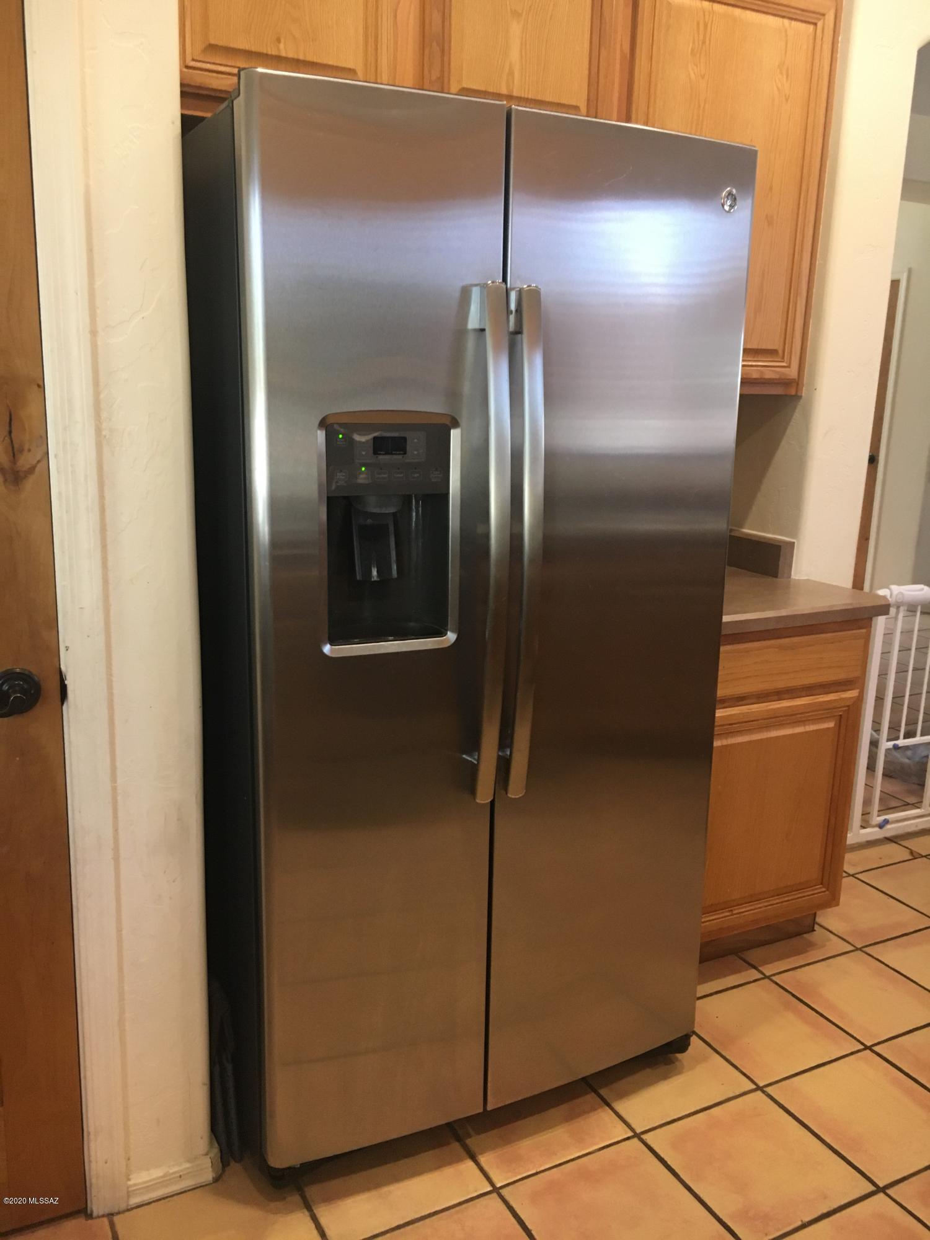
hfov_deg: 48.2
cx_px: 465
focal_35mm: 29
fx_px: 1039
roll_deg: -0.9
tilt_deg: -14.2
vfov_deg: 61.7
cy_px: 620
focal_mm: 4.15
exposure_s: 1/30
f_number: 2.2
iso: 125
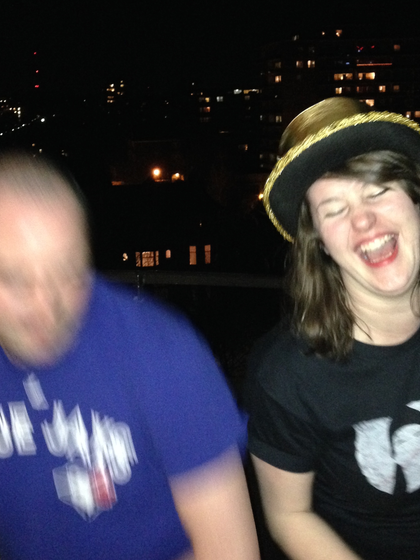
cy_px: 223
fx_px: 793
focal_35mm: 49
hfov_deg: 29.7
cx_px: 208
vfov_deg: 38.7
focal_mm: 4.12
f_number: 2.4
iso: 500
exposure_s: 1/16
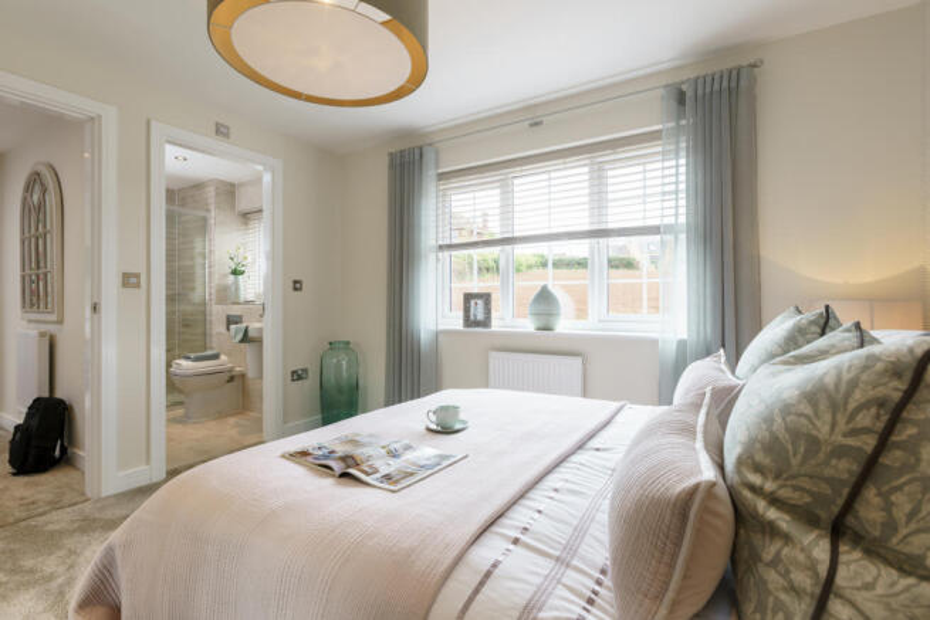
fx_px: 413
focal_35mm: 16
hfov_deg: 96.7
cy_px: 310
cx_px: 465
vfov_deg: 73.8
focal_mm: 16
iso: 160
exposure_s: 1/15
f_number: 7.1
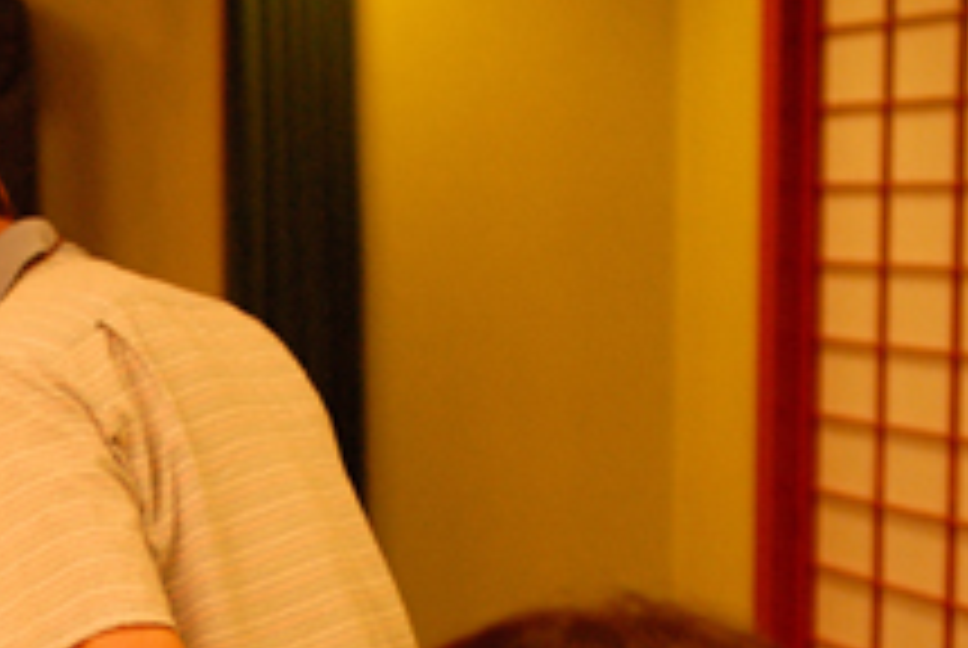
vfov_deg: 10.7
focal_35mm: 125
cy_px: 925
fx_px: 3366
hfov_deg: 16.2
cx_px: 90
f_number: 2
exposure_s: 1/80
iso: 800
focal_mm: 28
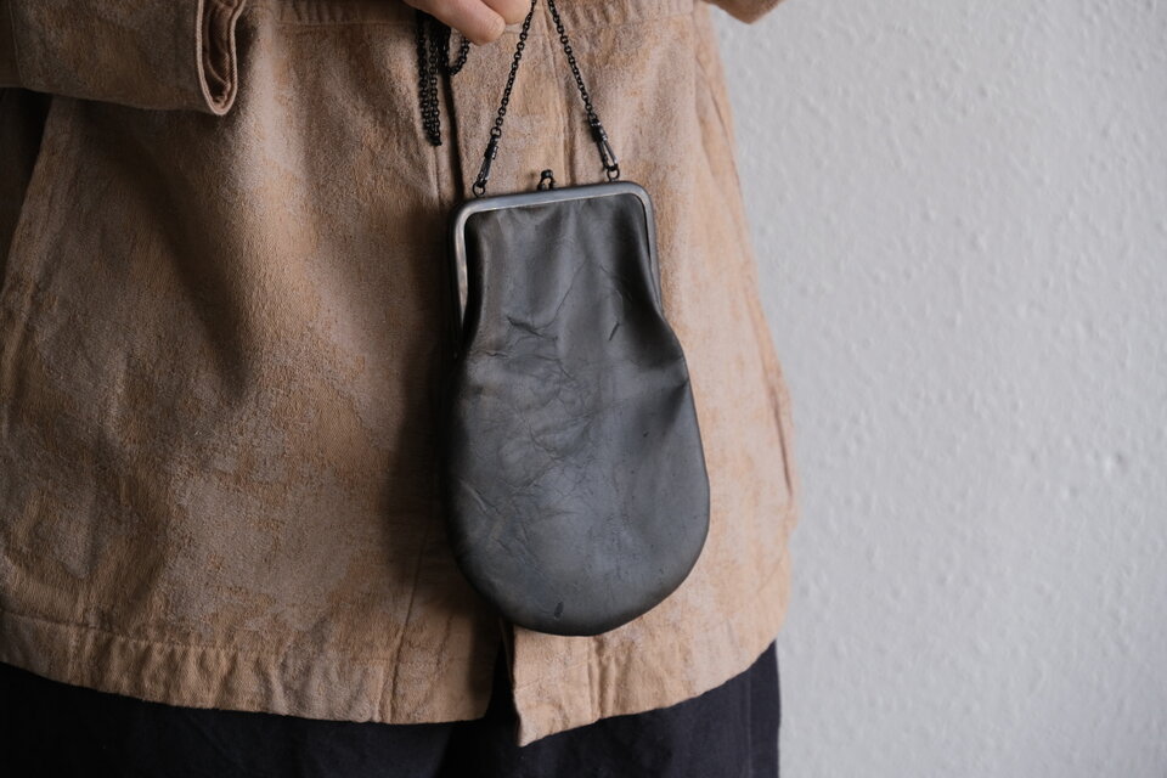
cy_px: 389
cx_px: 584
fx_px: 5284
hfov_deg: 12.6
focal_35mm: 163
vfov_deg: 8.4
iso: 800
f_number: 5.6
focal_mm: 108.6
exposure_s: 1/100
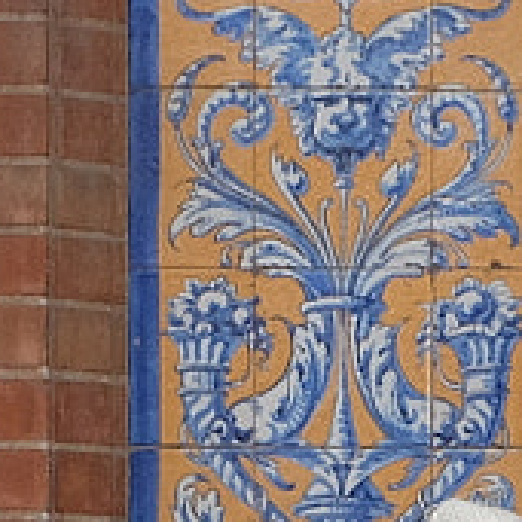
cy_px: 1572
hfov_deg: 3.8
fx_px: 7882
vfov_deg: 3.7
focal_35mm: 462
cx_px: 934
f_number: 5.3
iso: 800
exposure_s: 1/450
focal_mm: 38.7
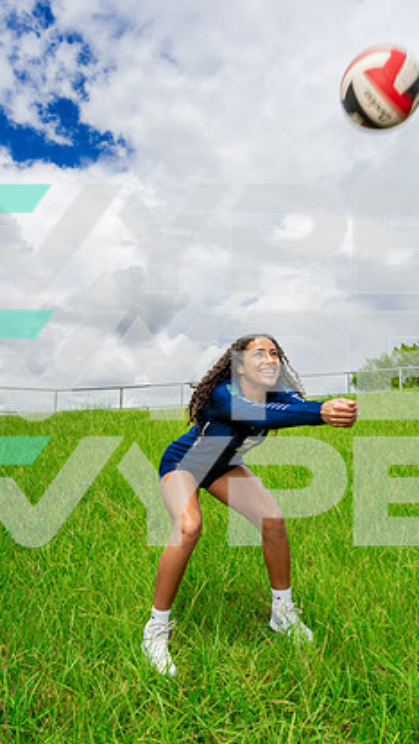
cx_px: 211
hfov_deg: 34.7
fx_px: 672
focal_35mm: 34
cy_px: 367
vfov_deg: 58.0
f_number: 13
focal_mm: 30
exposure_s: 1/250
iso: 250
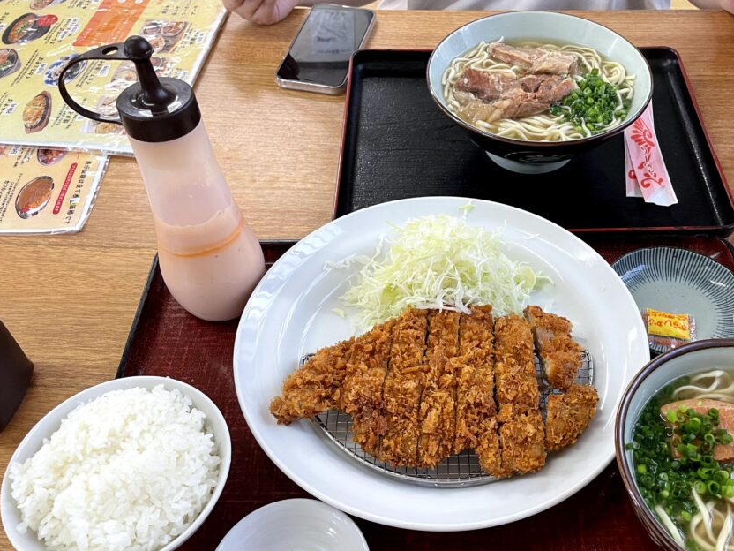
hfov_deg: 56.4
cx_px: 443
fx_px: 679
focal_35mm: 32
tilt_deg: -52.4
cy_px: 332
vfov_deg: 43.9
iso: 100
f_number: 1.6
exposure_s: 1/60
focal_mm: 4.2
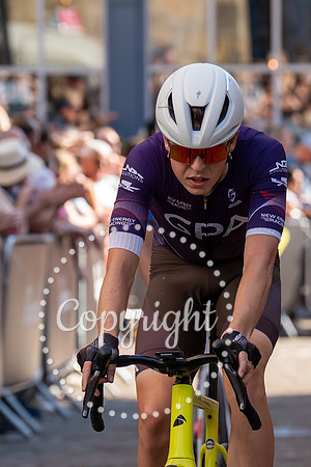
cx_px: 266
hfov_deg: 4.2
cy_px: 205
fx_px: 4275
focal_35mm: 330
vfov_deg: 6.2
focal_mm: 132
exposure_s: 1/1000
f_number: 4
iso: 500
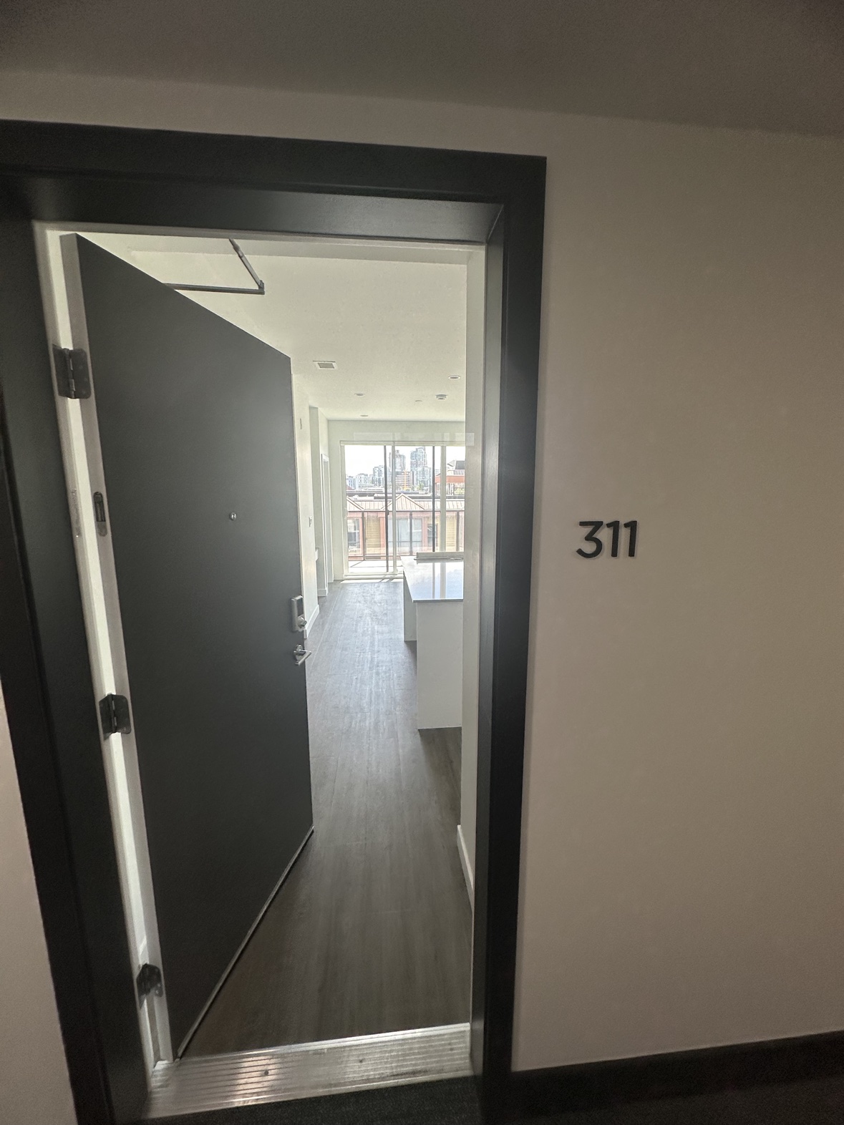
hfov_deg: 85.7
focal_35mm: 14
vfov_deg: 102.1
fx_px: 455
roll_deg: -2.5
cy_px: 562
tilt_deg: -4.6
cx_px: 422
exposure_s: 1/120
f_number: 2.2
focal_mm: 2.22
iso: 50
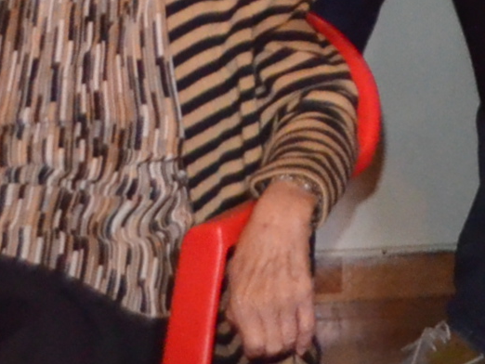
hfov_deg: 8.2
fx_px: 3140
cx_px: 1095
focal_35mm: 224
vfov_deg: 6.4
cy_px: -459
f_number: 4
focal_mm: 22
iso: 2500
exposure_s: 1/60
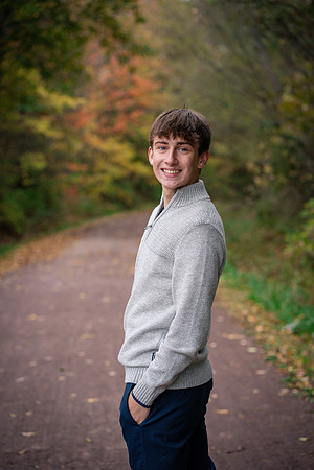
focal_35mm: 85
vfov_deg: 23.9
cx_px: 157
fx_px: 1112
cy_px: 235
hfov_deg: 16.1
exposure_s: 1/400
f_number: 3.5
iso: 640
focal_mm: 85
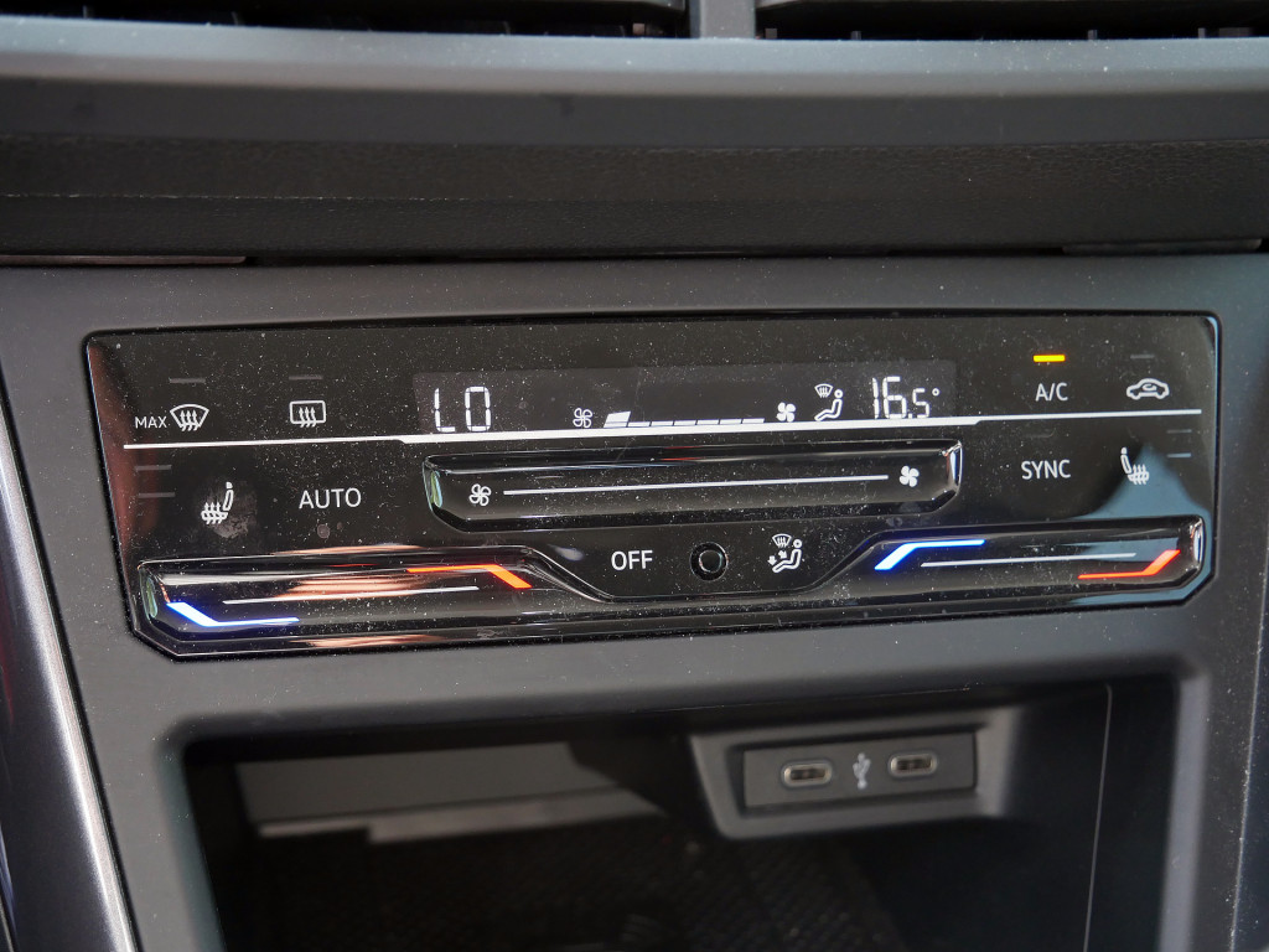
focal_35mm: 50
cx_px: 634
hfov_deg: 38.2
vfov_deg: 29.1
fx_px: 1833
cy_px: 476
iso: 800
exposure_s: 1/60
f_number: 4.5
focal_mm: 25
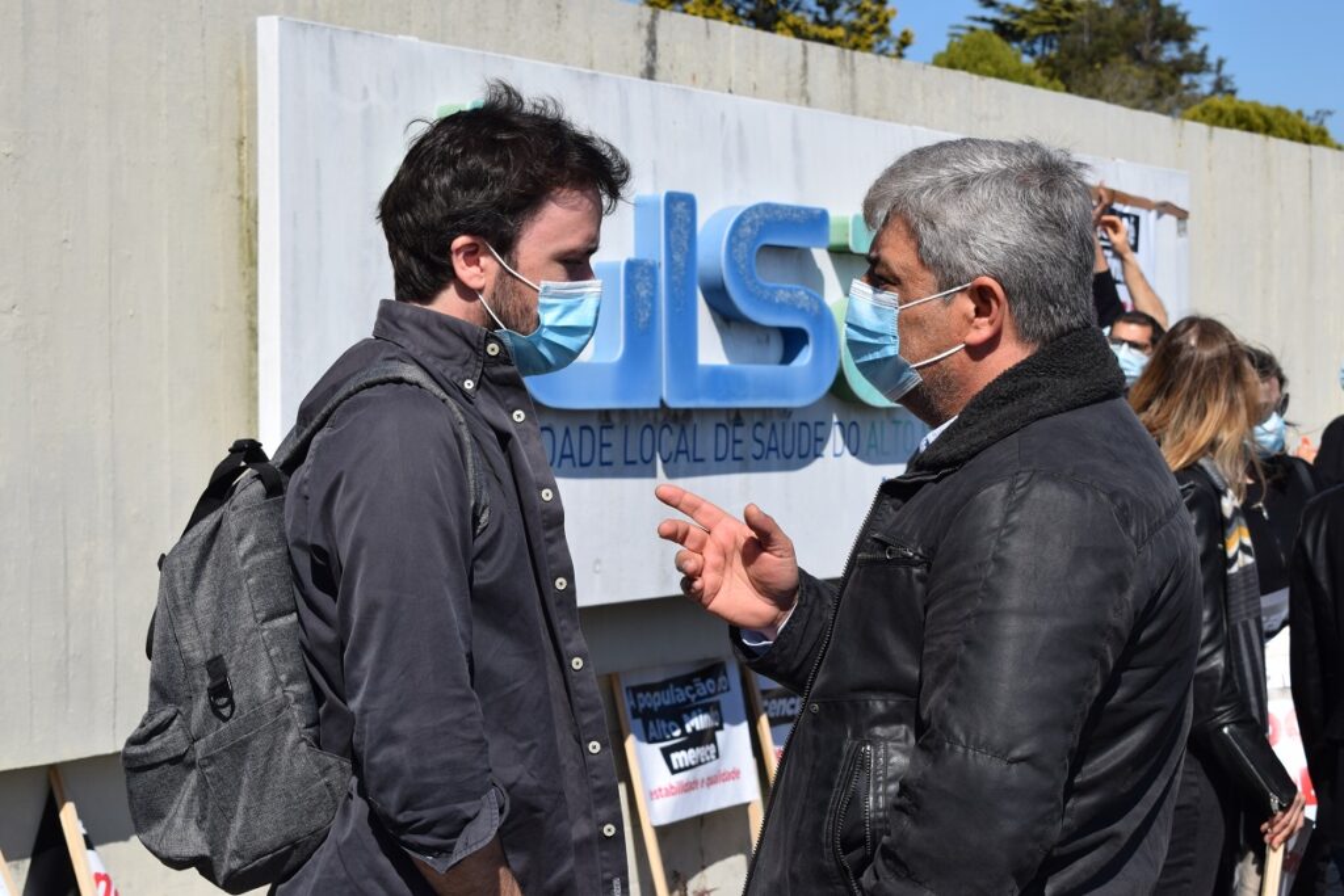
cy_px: 448
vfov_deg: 16.6
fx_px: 3080
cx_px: 672
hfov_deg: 24.6
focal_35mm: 82
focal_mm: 55
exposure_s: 1/400
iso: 200
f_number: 10
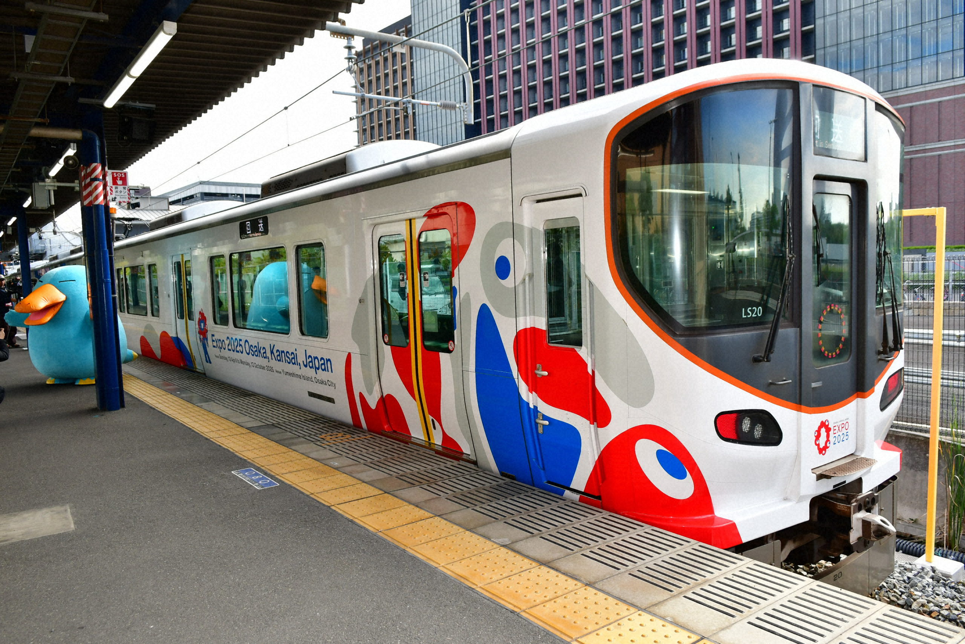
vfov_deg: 50.4
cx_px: 482
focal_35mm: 26
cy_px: 322
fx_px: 684
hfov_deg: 70.4
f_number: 4.5
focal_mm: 17
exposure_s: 1/640
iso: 360
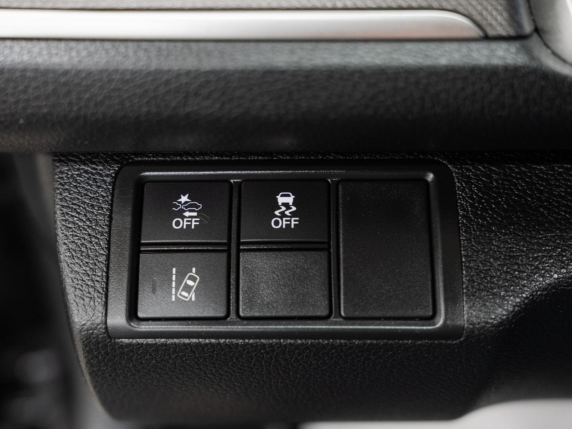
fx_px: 868
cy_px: 229
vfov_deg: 27.8
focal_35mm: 53
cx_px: 289
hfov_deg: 36.5
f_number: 3.5
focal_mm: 42
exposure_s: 1/40
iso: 1000
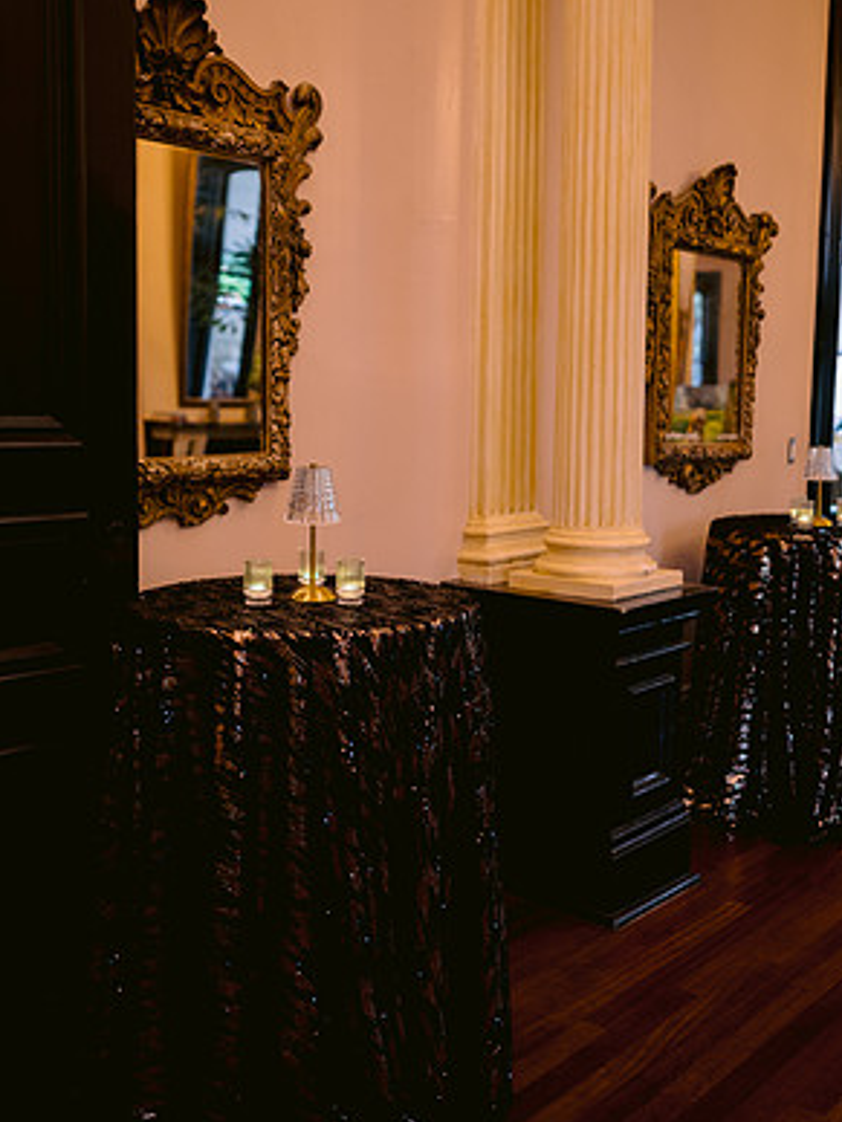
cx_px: 428
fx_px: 1265
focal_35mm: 39
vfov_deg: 47.8
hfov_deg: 36.8
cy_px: 529
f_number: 1.8
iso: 800
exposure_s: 1/60
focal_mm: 35
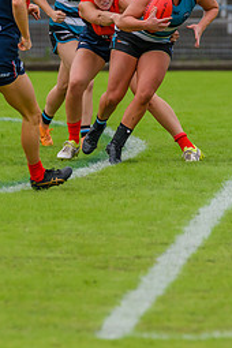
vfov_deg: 1.8
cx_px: 169
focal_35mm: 1123
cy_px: 80
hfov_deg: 1.2
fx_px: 10855
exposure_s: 1/1600
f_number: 6.3
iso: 800
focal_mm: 420
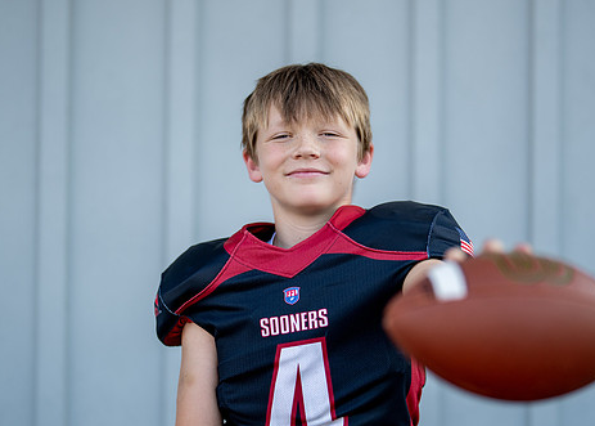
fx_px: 1251
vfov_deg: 19.3
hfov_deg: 26.7
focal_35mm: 74
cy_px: 239
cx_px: 325
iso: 100
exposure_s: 1/1600
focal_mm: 50
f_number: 1.2
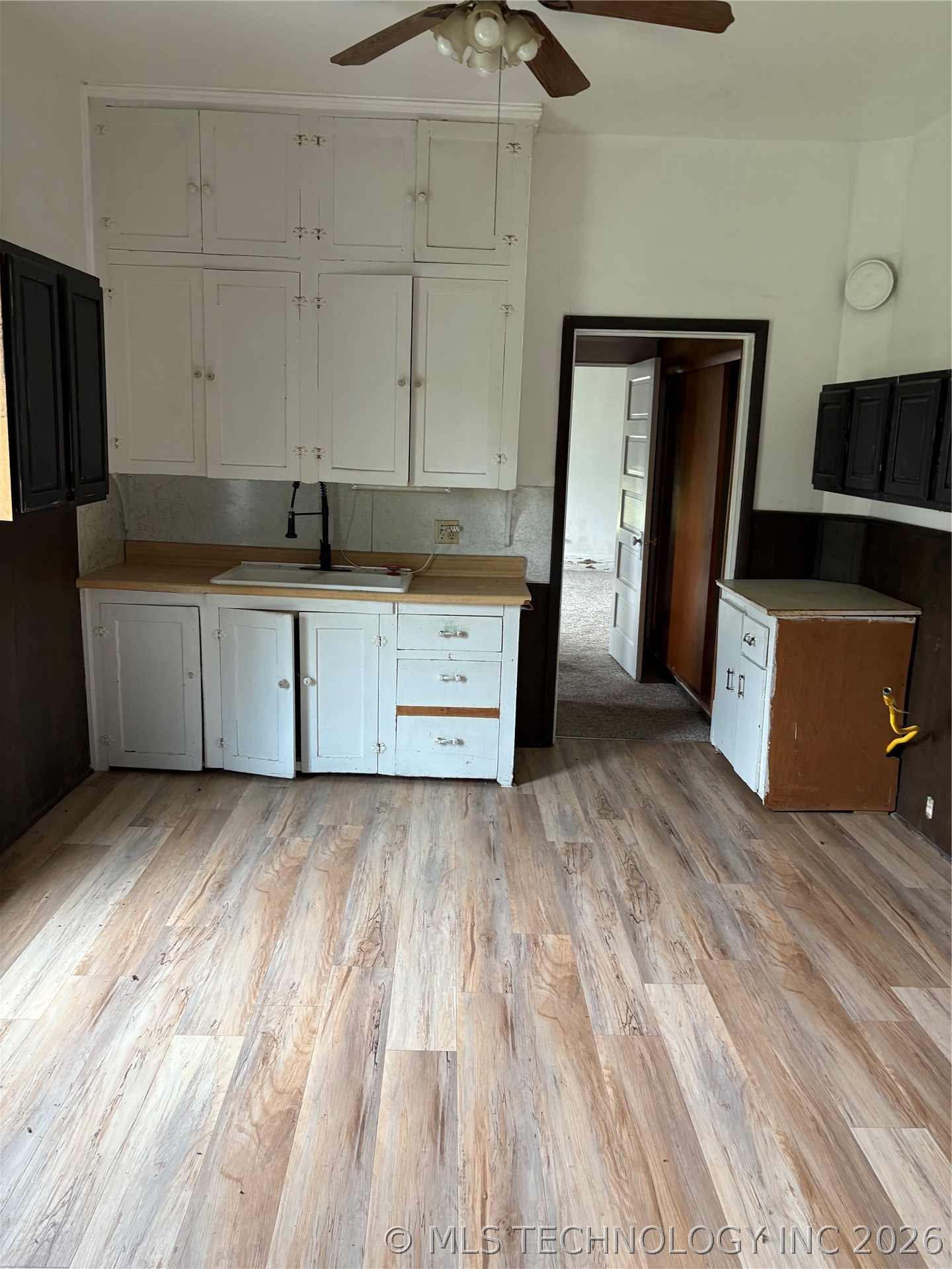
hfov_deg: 53.1
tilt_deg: -10.0
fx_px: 953
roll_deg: -2.6
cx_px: 476
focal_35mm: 26
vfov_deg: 67.3
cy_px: 634
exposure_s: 1/60
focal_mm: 5.96
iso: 160
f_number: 1.6
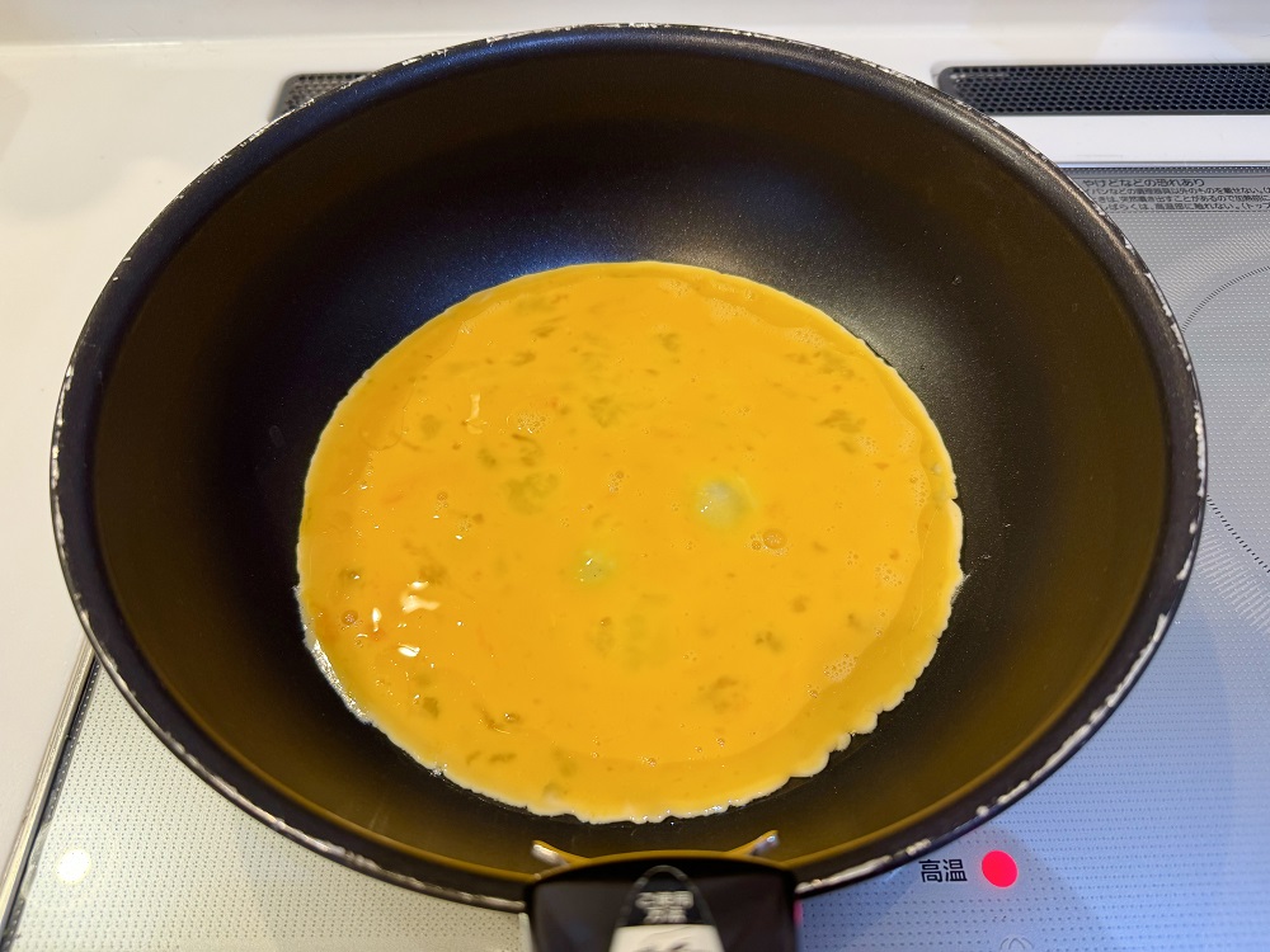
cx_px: 635
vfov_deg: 56.8
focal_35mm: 24
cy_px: 476
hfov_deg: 71.6
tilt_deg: -54.9
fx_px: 881
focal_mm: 6.76
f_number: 1.78
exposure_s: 1/60
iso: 125
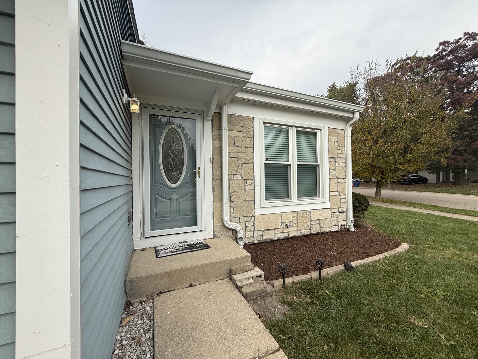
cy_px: 180
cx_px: 239
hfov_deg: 102.1
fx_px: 193
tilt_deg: +0.4
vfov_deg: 85.7
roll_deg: +0.8
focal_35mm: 14
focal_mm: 2.22
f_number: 2.2
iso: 50
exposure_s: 1/734
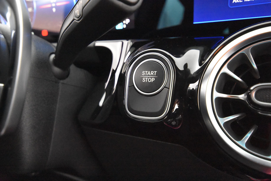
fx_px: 226
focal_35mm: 30
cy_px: 90
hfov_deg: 61.9
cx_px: 136
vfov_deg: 43.7
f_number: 5.6
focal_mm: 20
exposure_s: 1/20
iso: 12800
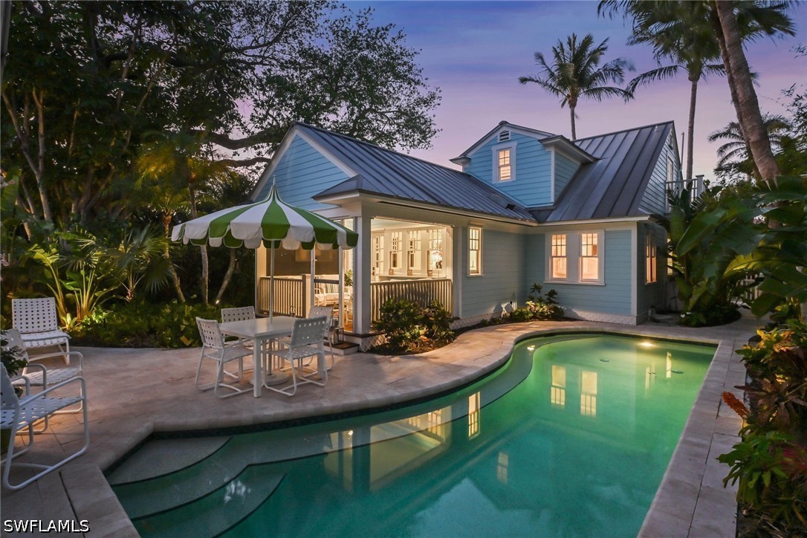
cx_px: 404
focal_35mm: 18
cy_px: 269
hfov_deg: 90.0
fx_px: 403
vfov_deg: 67.4
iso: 400
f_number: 9
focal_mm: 18
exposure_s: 1/3
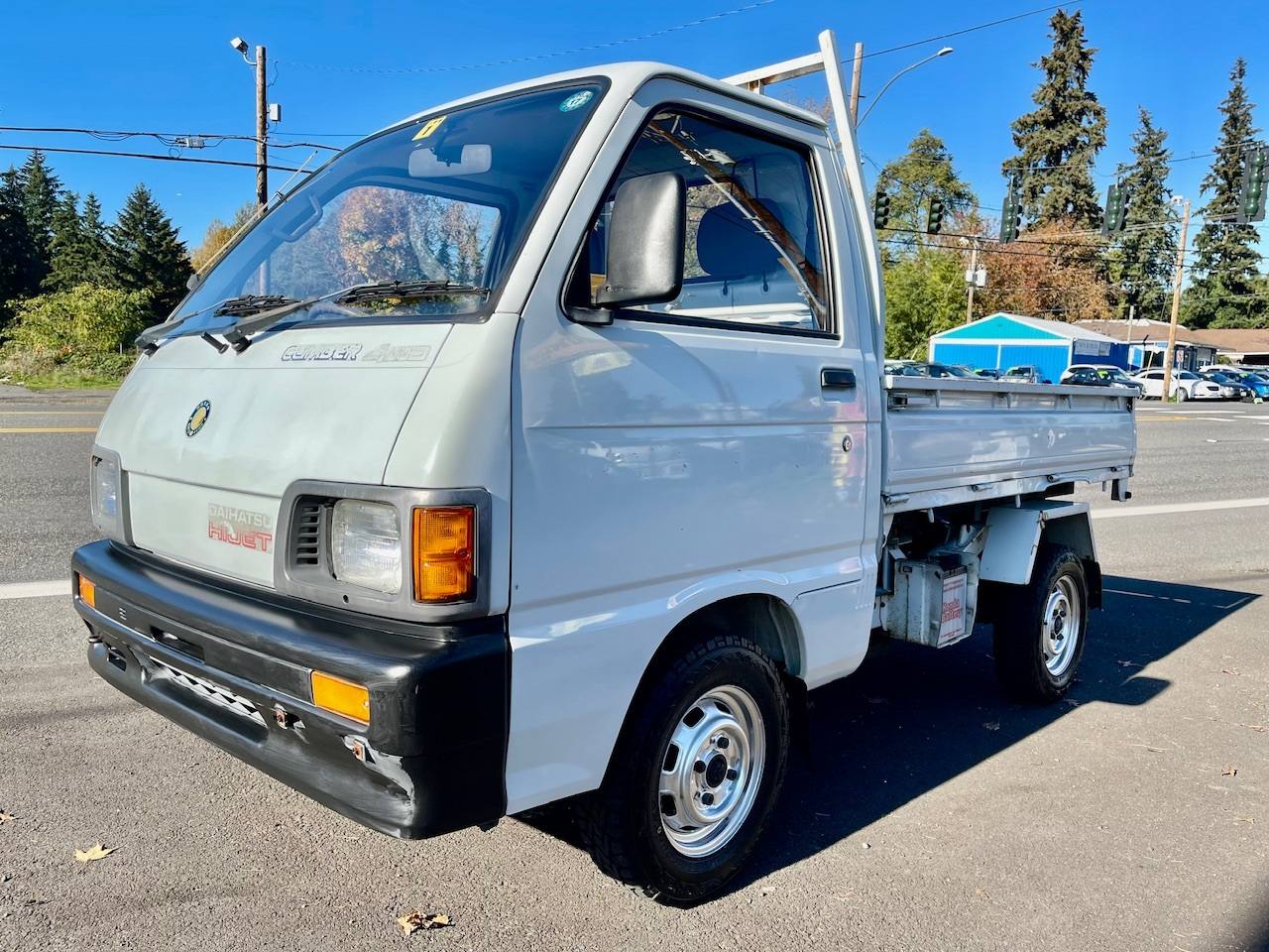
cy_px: 476
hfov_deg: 69.4
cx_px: 634
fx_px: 916
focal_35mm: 25
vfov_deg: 54.9
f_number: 1.6
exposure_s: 1/2247
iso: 32
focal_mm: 5.1
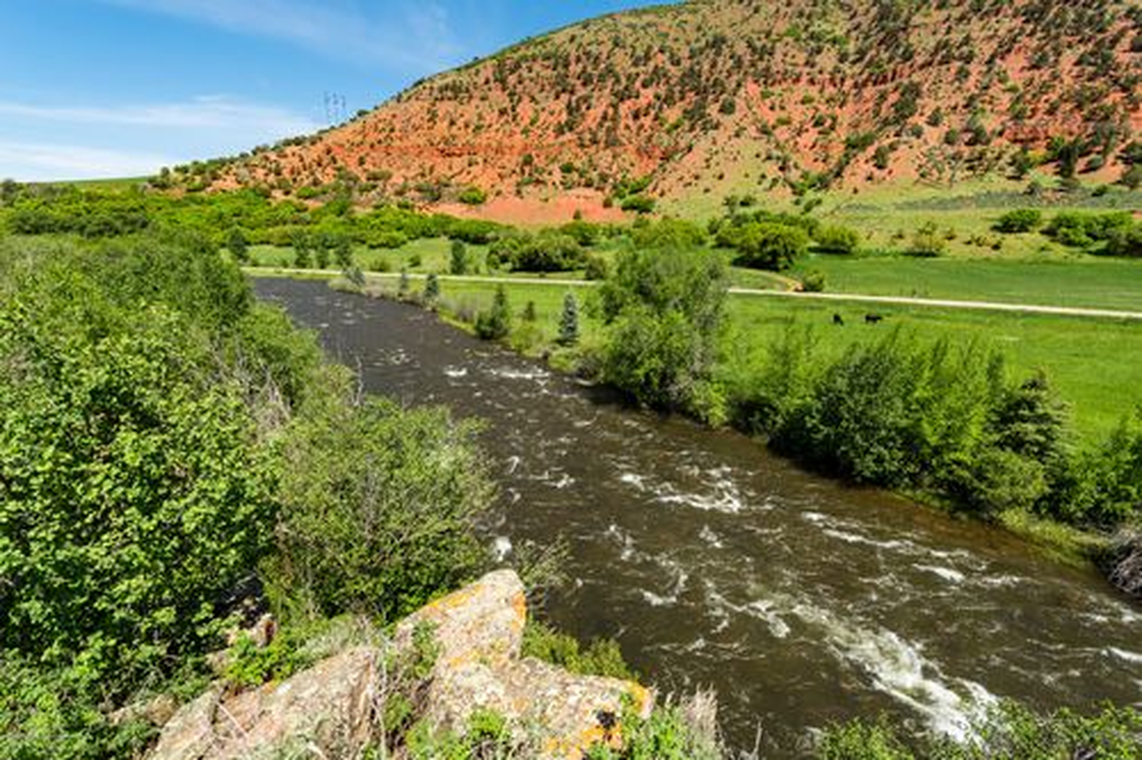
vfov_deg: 73.7
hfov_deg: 96.8
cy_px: 380
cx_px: 571
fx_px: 507
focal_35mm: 16
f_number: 8
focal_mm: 16
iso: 200
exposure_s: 1/400
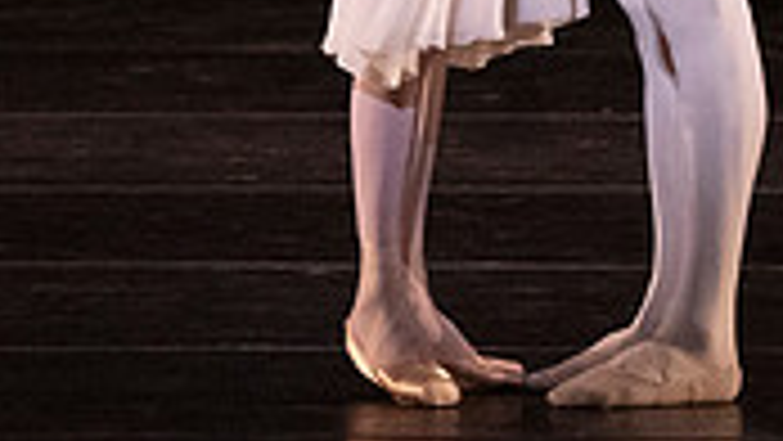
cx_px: 508
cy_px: -281
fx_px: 28328
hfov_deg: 1.6
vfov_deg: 0.9
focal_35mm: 1364
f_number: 7.1
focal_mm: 391
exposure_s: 1/400
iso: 20000
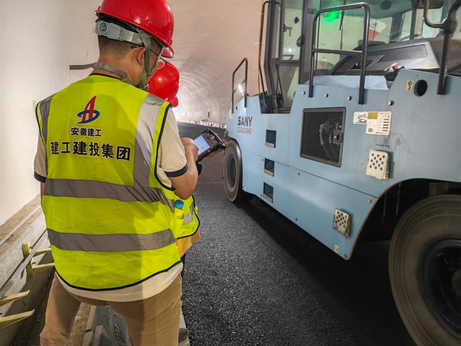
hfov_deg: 73.9
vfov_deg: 58.9
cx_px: 230
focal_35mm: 23
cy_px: 173
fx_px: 306
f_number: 1.67
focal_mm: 6.62
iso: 500
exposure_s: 1/96.7
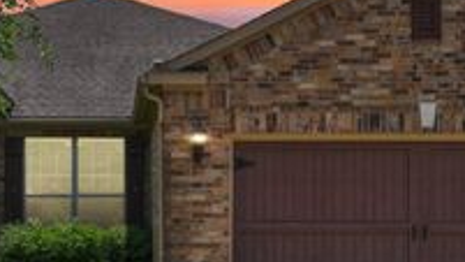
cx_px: 157
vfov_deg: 14.0
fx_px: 1060
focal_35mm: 86
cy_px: 170
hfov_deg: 24.6
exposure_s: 1/1000
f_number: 8
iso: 400
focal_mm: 22
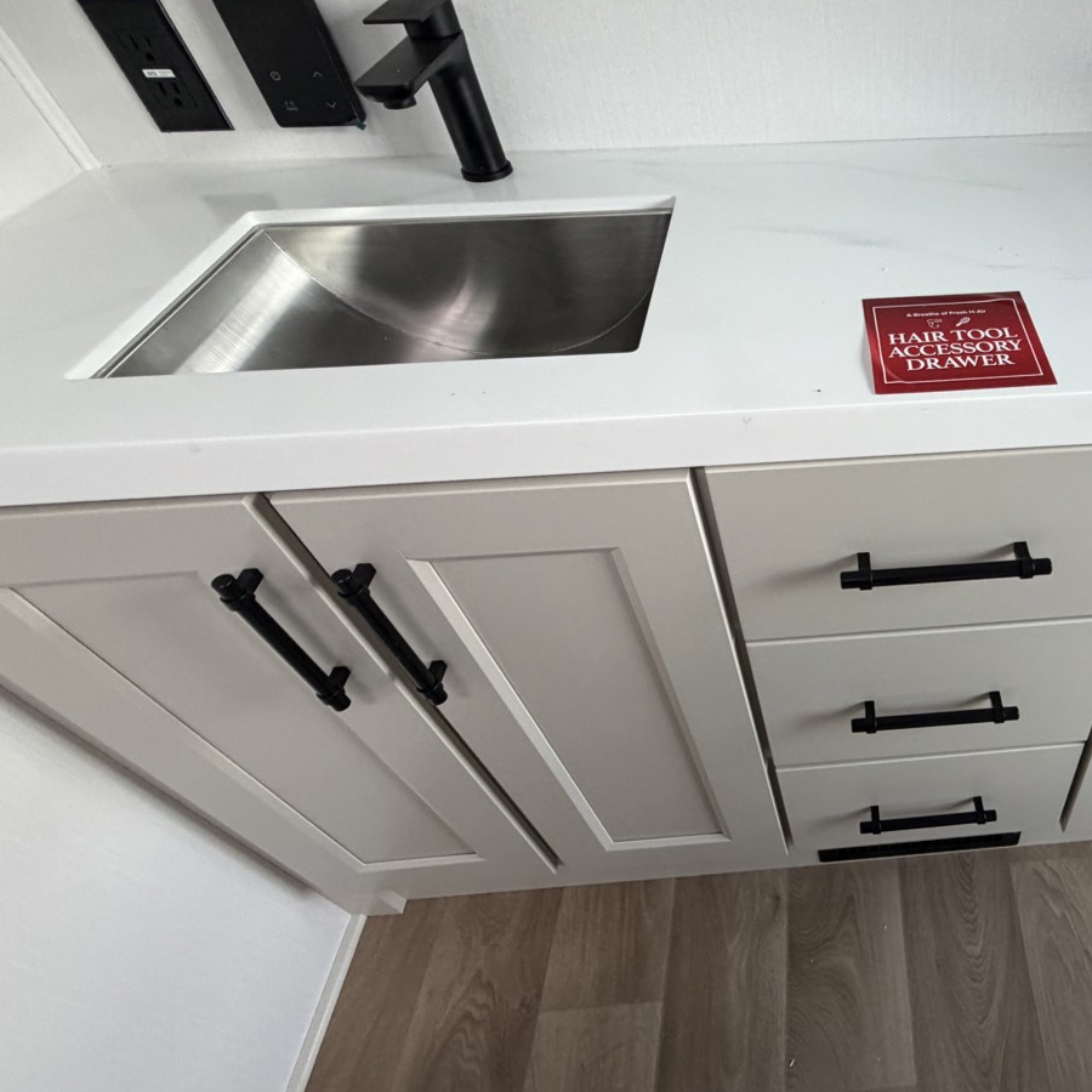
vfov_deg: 69.6
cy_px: 528
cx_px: 900
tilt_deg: -46.5
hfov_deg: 62.6
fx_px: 785
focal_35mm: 22
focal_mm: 2.22
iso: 250
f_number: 2.2
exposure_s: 1/121
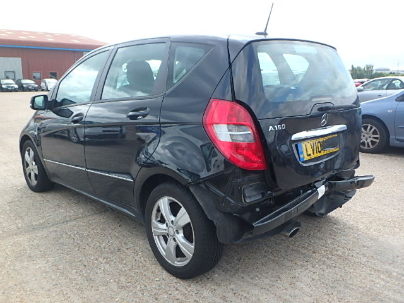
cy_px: 152
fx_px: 362
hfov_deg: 58.4
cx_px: 202
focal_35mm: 31
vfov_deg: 45.4
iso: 125
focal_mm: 5.6
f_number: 4.7
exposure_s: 1/250
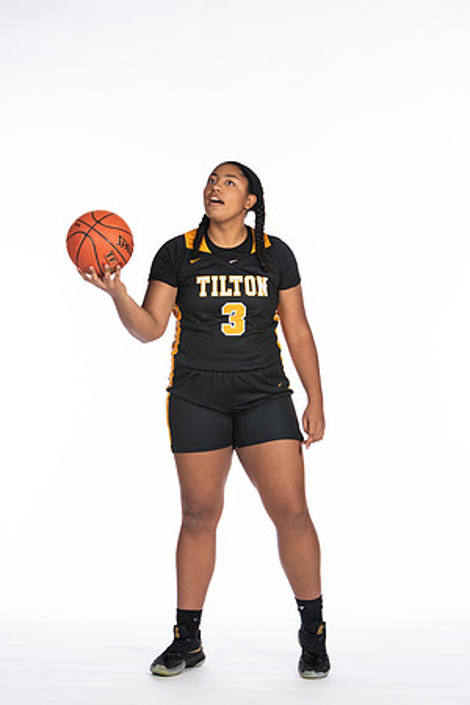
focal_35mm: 105
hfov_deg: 13.0
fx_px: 2056
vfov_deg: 19.5
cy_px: 352
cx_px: 235
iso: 100
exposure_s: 1/100
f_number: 5
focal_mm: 70
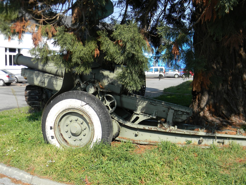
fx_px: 334
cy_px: 92
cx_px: 123
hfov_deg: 40.4
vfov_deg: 30.9
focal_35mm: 47
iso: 80
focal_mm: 8.6
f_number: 3.9
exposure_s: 1/522
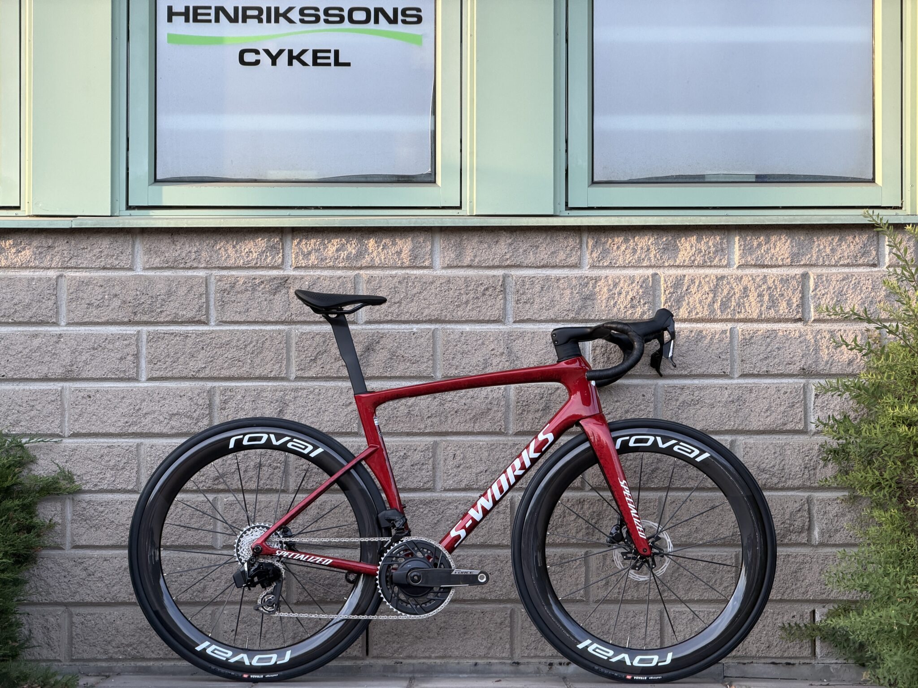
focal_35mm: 100
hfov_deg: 19.6
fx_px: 2652
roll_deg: -0.5
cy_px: 344
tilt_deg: +2.6
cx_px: 459
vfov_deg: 14.8
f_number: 2.8
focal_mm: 16.89
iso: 80
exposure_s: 1/121
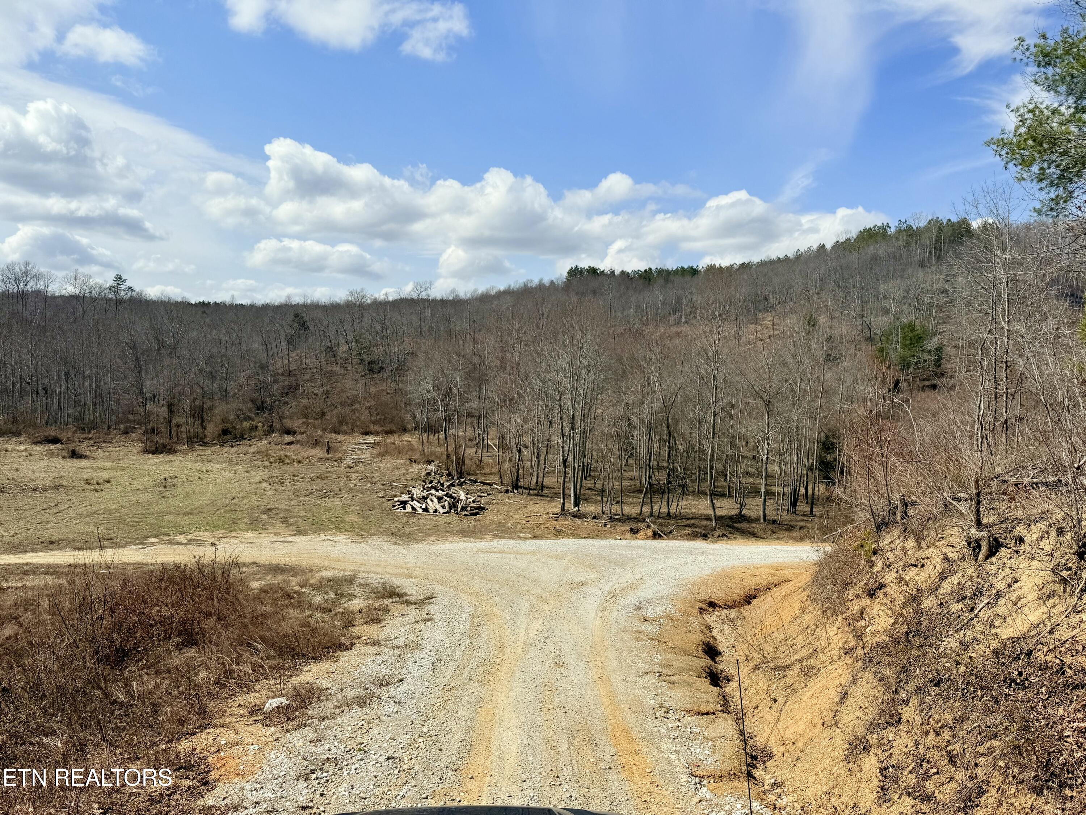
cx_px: 543
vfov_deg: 56.8
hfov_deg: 71.6
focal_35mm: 24
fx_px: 753
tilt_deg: -3.1
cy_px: 408
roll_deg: -1.9
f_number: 1.78
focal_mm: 6.76
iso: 80
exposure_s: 1/11905
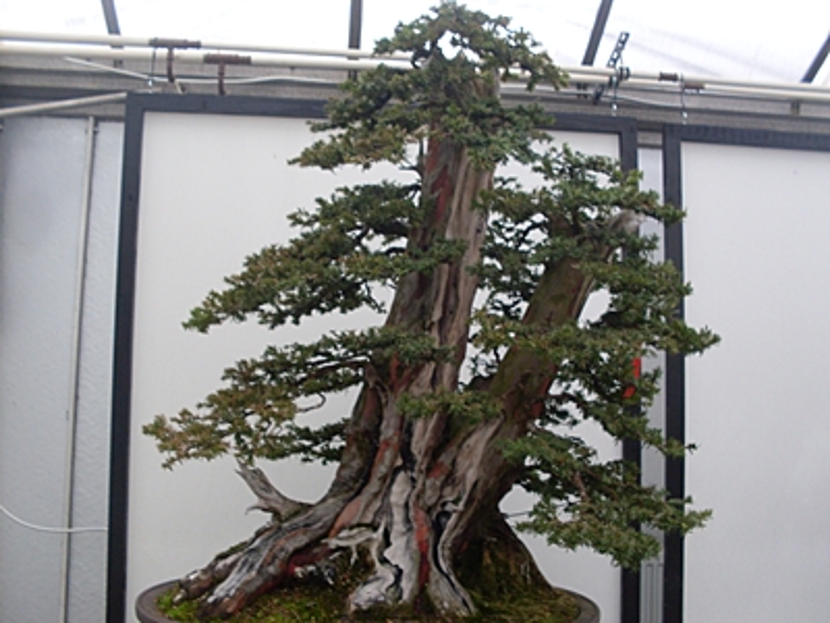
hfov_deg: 49.0
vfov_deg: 37.7
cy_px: 312
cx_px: 415
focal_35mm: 38
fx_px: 911
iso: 100
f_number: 2.8
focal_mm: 6.3
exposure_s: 1/45
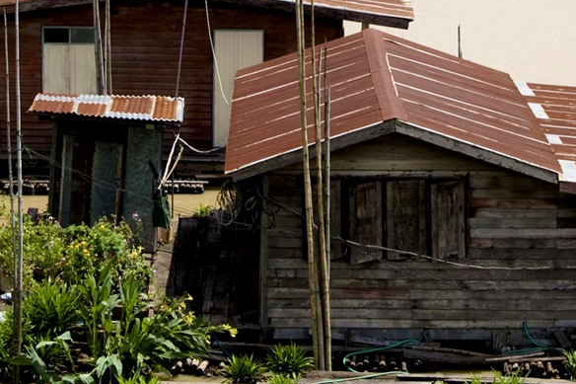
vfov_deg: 9.9
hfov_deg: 15.0
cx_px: 260
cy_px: -76
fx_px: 2191
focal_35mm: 137
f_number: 11
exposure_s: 1/320
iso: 160
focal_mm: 40
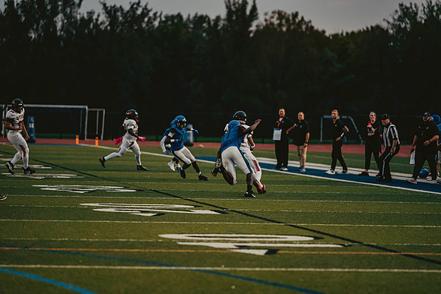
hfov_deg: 11.4
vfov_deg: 7.6
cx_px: 220
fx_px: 2205
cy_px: 147
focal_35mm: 180
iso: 2000
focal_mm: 180
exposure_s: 1/1250
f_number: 2.8
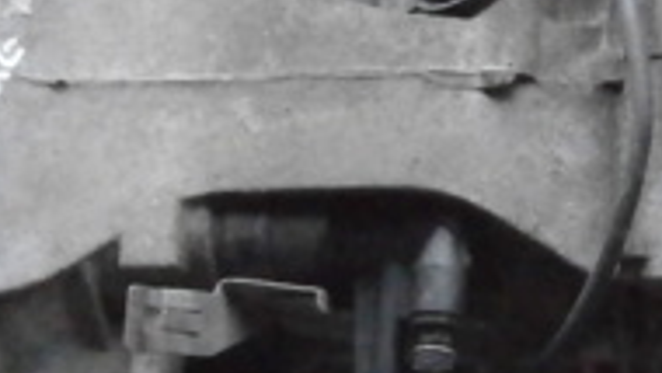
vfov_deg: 13.7
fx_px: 1545
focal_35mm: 88
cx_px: 540
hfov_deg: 23.8
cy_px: 286
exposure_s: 1/400
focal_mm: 4.2
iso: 1600
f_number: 3
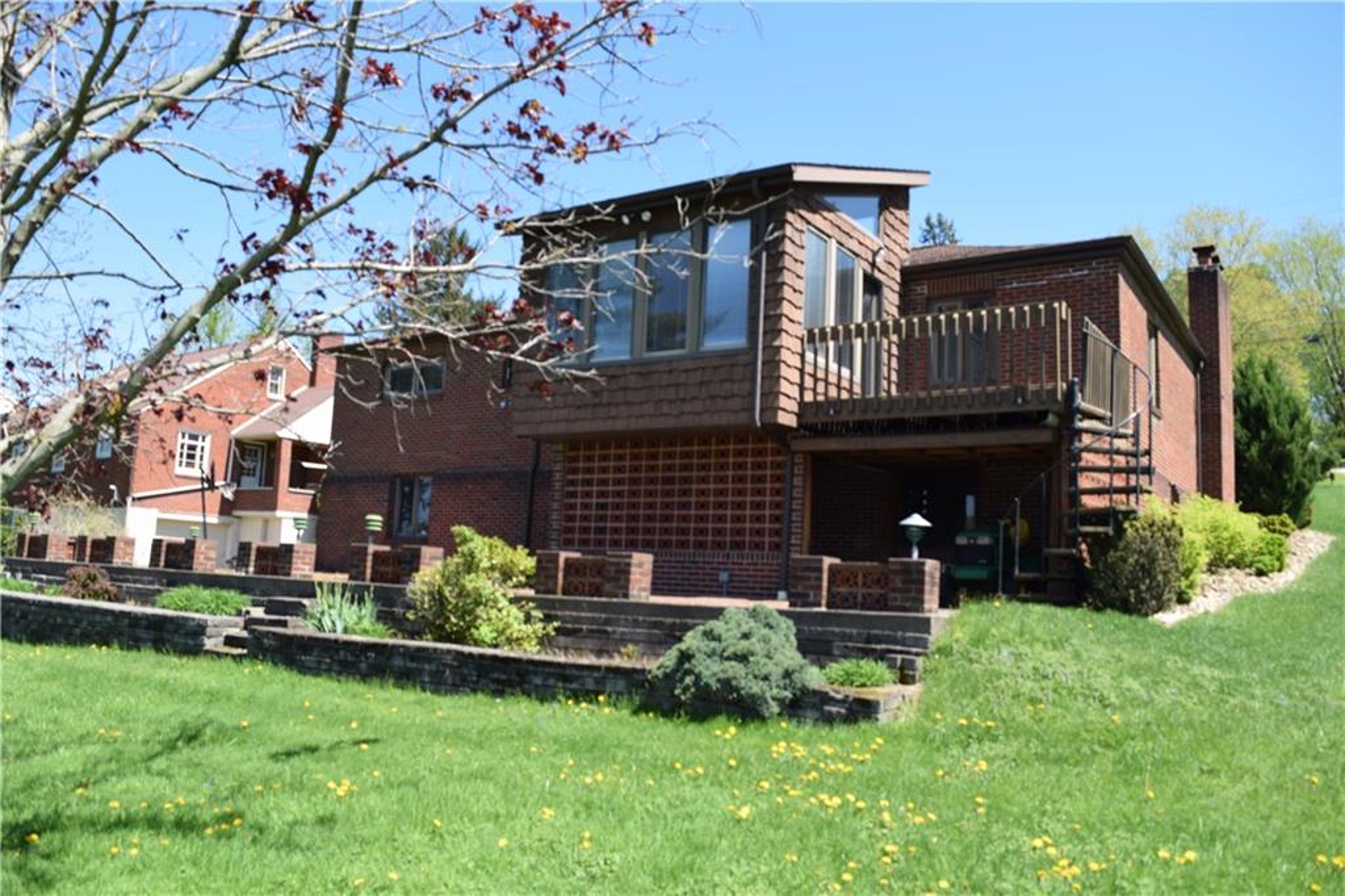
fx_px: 1008
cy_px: 448
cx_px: 672
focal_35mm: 27
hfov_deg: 67.4
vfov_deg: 47.9
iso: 100
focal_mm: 18
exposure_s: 1/160
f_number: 6.3
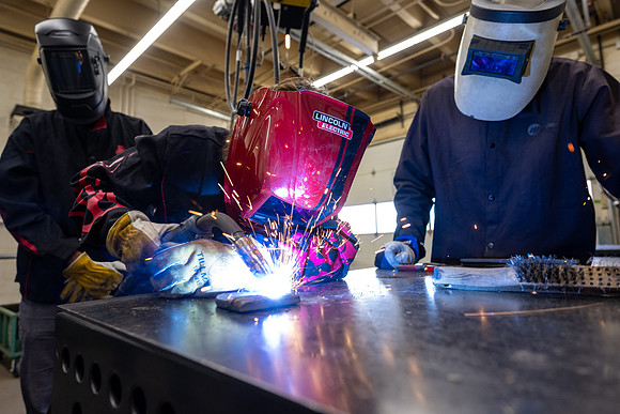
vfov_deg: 60.7
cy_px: 207
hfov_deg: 82.6
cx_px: 310
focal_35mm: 20
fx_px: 353
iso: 1600
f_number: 4
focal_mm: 20.5
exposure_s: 1/200
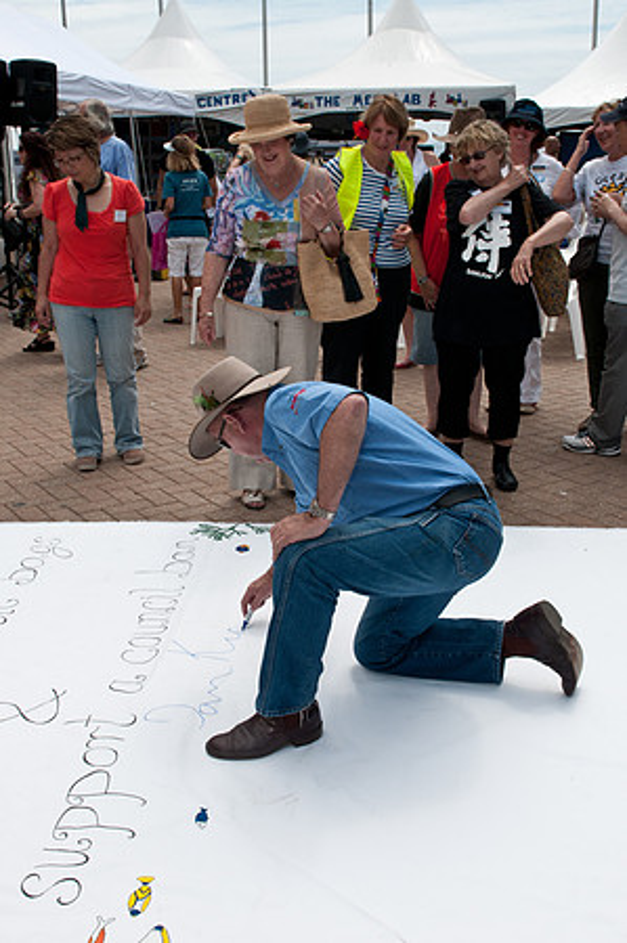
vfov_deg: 49.6
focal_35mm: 39
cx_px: 314
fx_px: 1021
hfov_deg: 34.1
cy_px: 472
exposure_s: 1/640
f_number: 11
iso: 400
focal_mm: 26
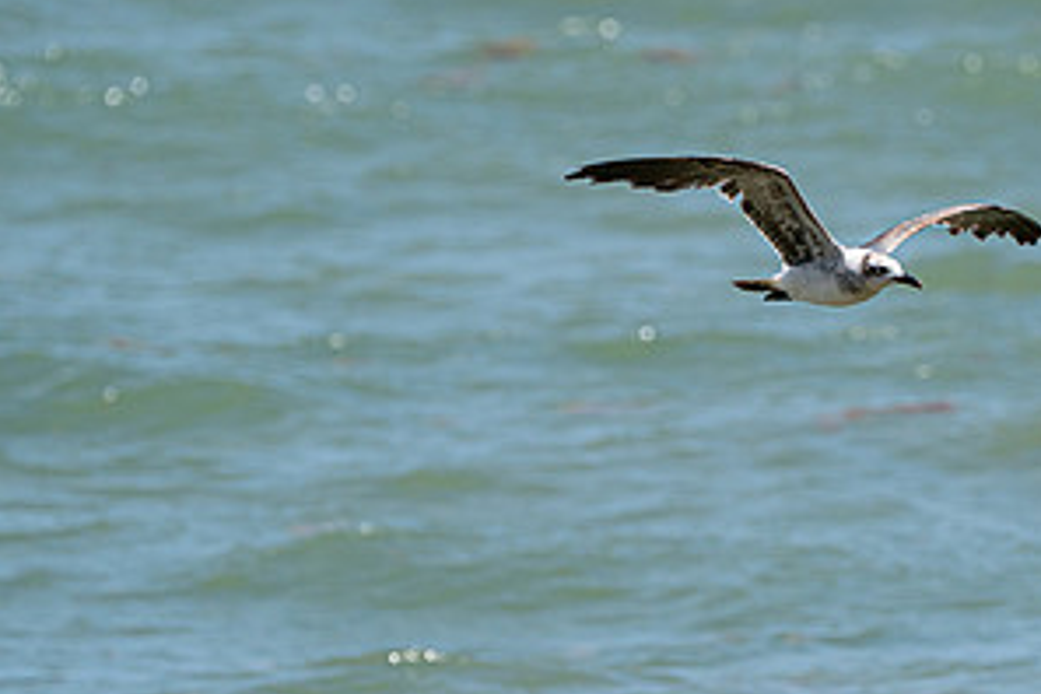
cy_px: 335
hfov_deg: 2.6
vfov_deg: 1.8
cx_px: 761
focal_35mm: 780
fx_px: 22553
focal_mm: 400
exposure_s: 1/1250
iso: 640
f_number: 10
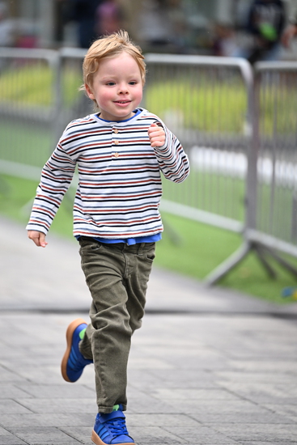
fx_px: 2473
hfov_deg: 6.9
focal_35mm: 200
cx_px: 148
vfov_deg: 10.3
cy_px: 222
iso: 1250
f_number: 2.8
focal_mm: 200
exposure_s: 1/1600
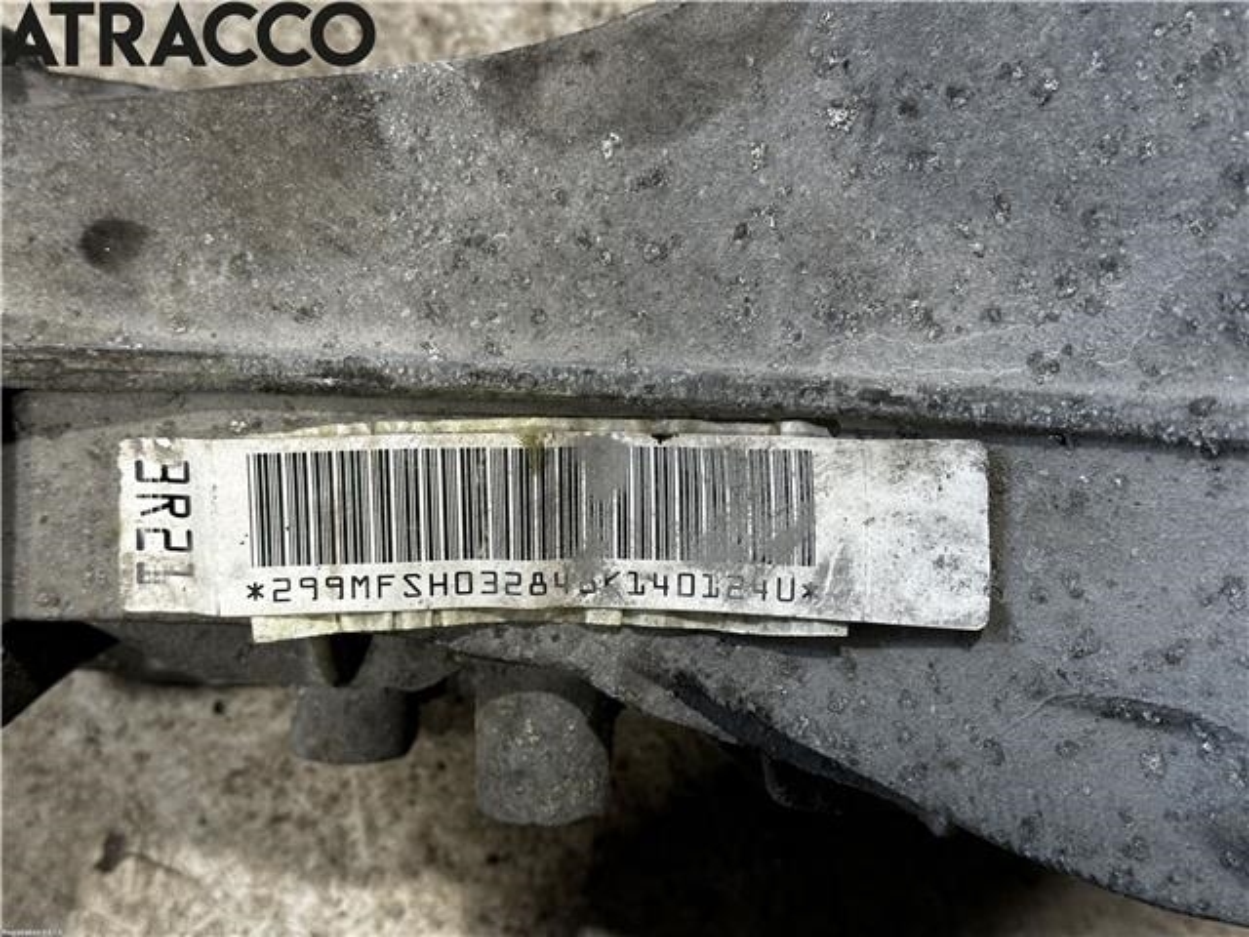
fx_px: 1732
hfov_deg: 39.7
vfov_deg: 30.3
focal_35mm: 48
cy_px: 468
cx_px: 624
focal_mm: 6.86
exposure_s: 1/100
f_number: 1.78
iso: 100
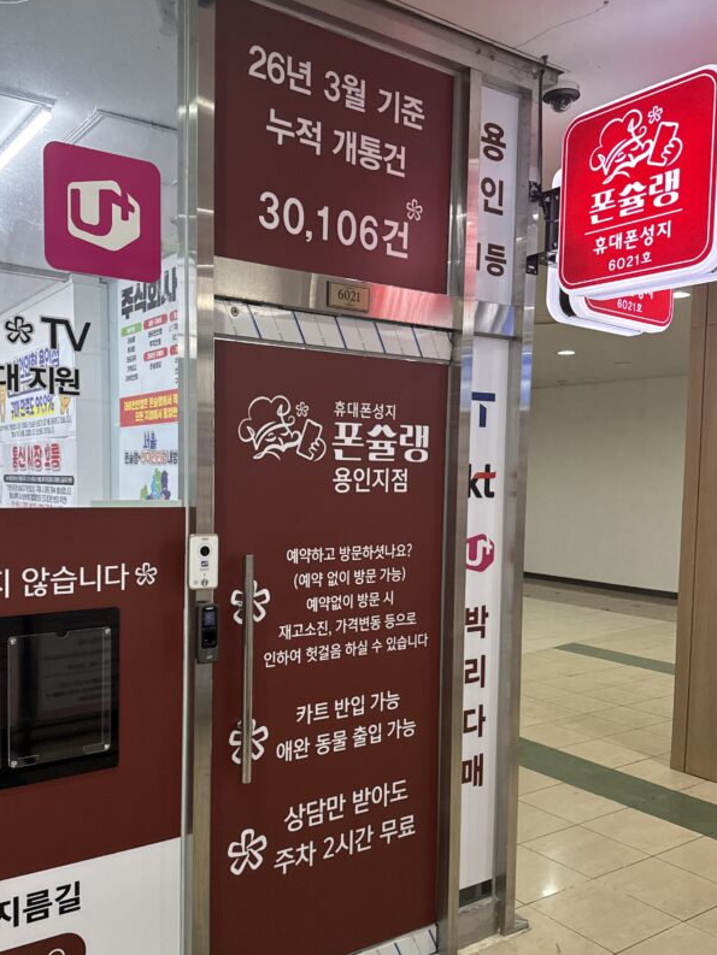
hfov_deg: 45.3
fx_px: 856
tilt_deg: -1.9
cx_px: 305
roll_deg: -1.5
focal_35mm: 31
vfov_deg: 58.2
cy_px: 533
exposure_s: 1/120
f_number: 1.78
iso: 160
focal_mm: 6.76
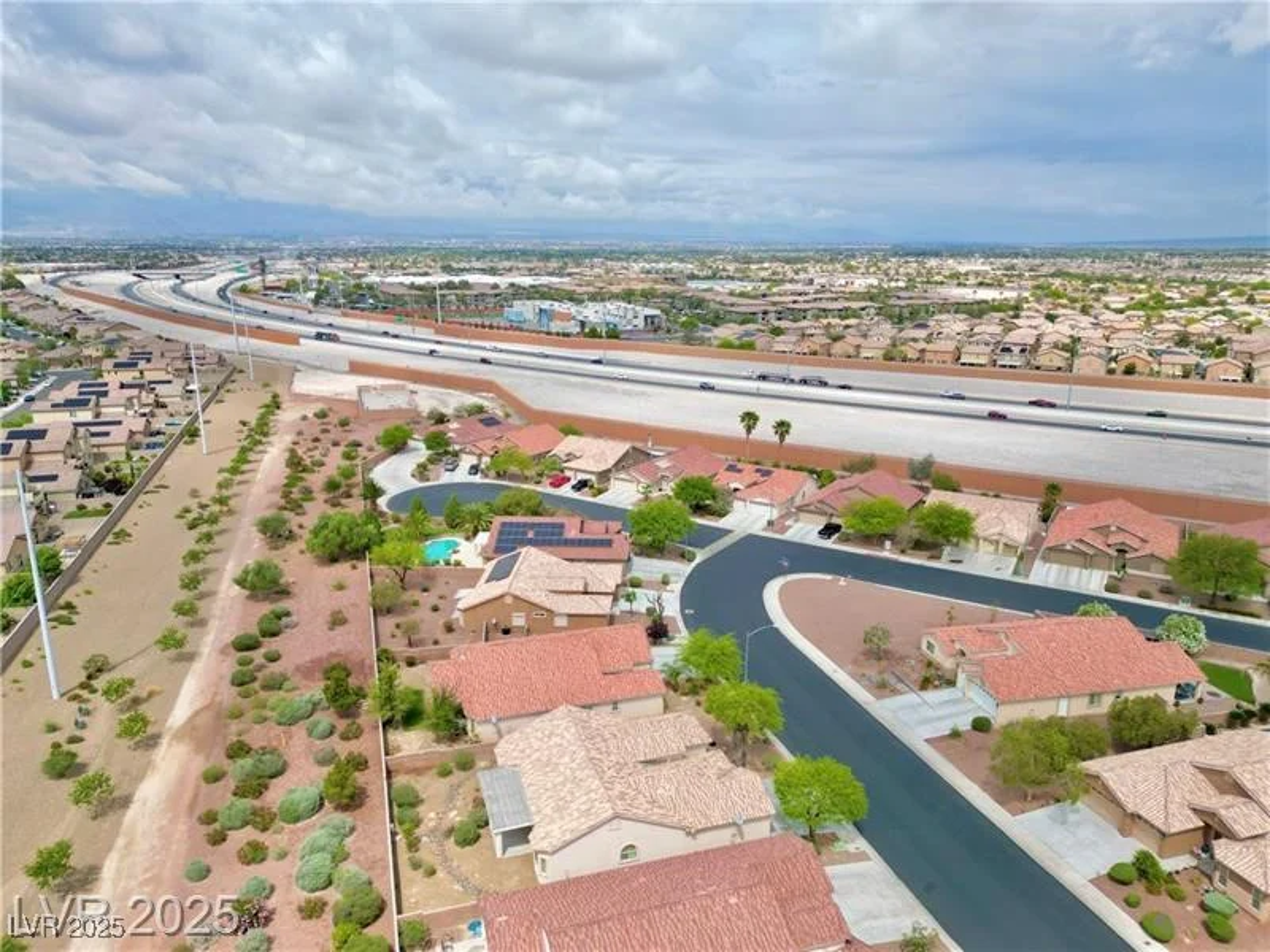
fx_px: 881
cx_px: 635
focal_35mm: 24
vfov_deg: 56.8
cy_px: 476
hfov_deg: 71.6
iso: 100
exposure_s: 1/5000
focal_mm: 6.72
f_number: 1.7
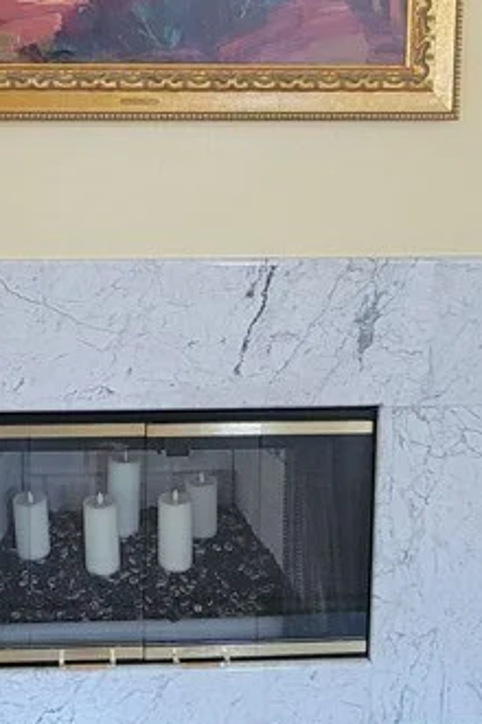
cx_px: 112
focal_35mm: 42
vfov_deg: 45.0
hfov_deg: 31.2
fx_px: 843
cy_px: 193
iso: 400
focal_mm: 2.2
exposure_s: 1/60
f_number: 2.2
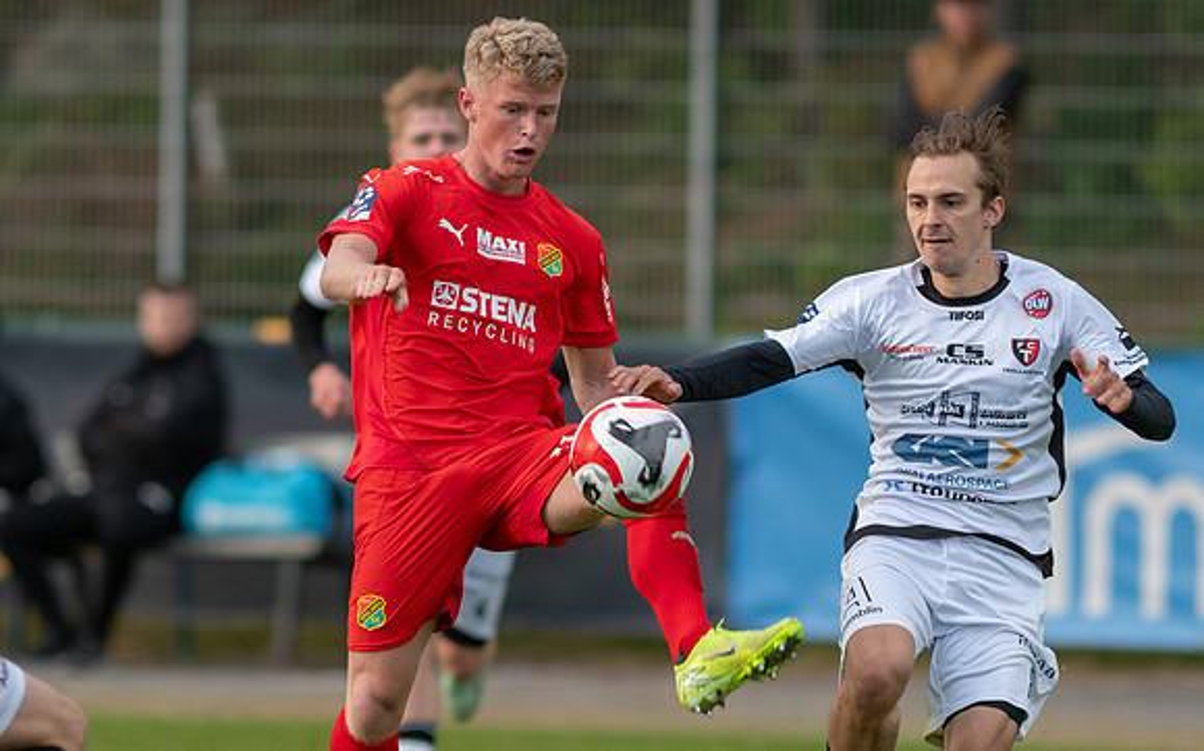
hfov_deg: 3.4
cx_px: 425
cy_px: 534
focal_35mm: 611
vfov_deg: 2.1
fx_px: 20042
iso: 720
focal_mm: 300
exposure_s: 1/1250
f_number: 3.2
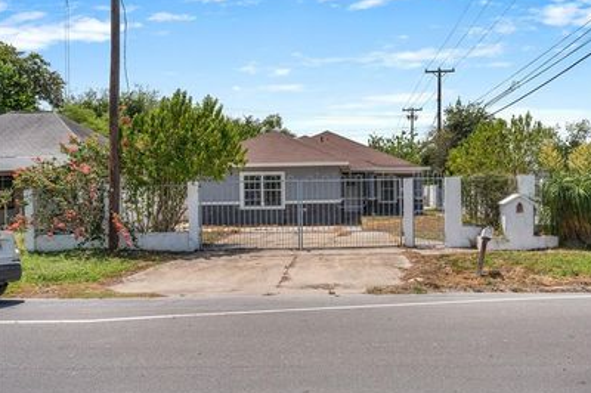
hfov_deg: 61.2
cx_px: 365
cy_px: 185
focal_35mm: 30
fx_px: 492
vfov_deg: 43.5
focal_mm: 24
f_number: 8
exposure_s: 1/640
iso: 125
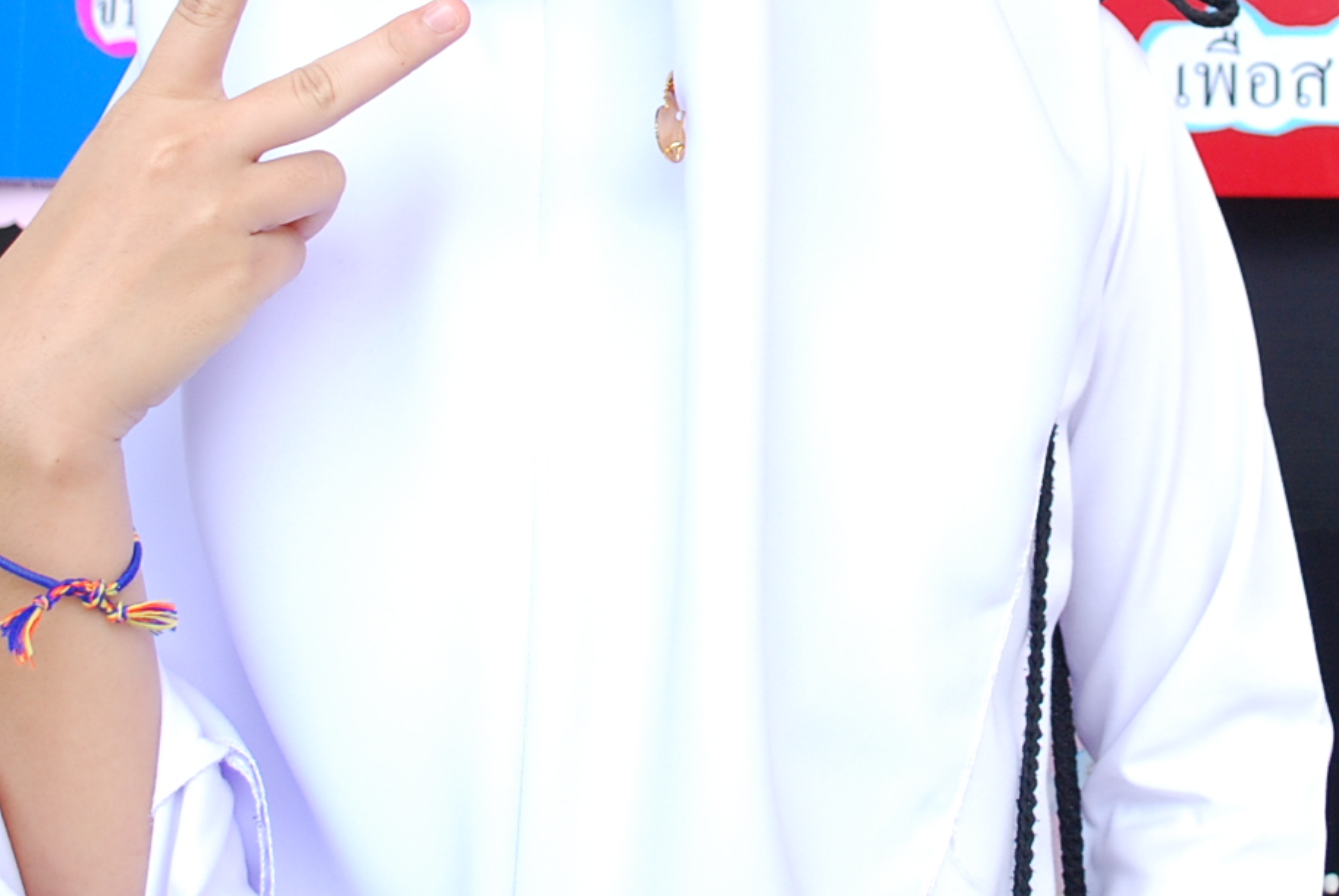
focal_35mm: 70
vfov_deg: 19.0
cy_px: 31
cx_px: 939
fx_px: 2606
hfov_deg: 28.5
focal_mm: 22
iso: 400
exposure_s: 1/125
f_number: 4
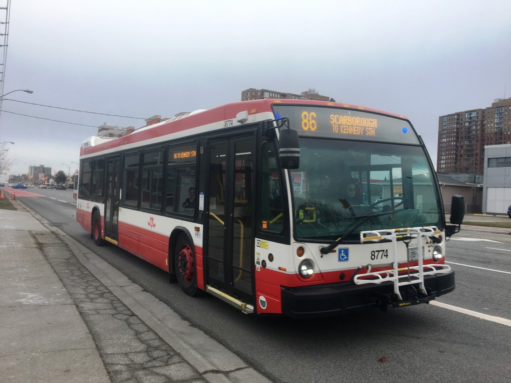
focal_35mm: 29
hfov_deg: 61.7
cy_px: 192
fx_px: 428
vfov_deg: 48.2
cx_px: 256
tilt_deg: -2.6
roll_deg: -3.3
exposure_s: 1/693
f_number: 2.2
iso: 25
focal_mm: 4.15
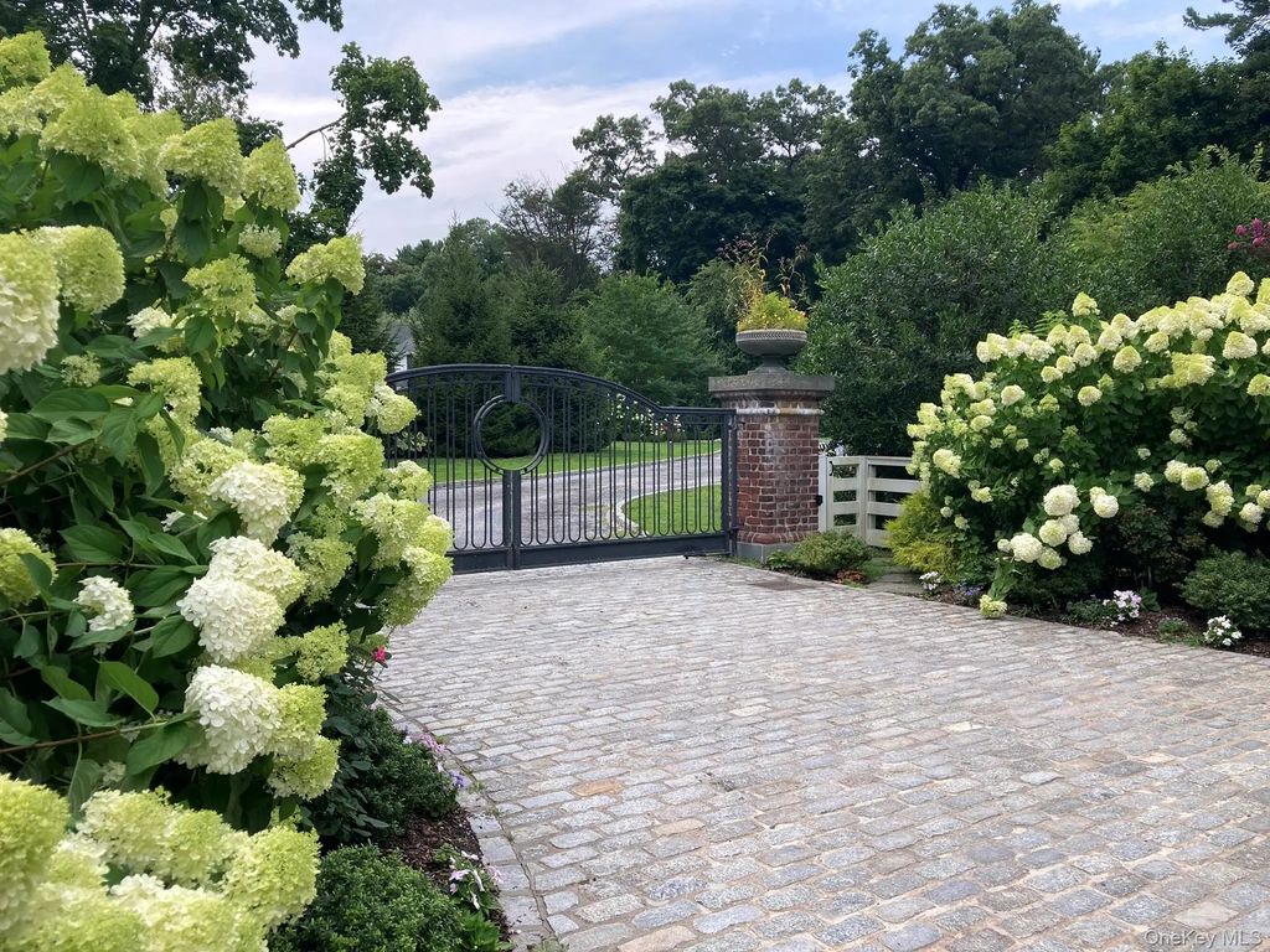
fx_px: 1027
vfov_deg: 49.7
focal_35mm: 28
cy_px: 476
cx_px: 635
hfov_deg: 63.4
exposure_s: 1/1104
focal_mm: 3.99
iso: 20
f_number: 1.8
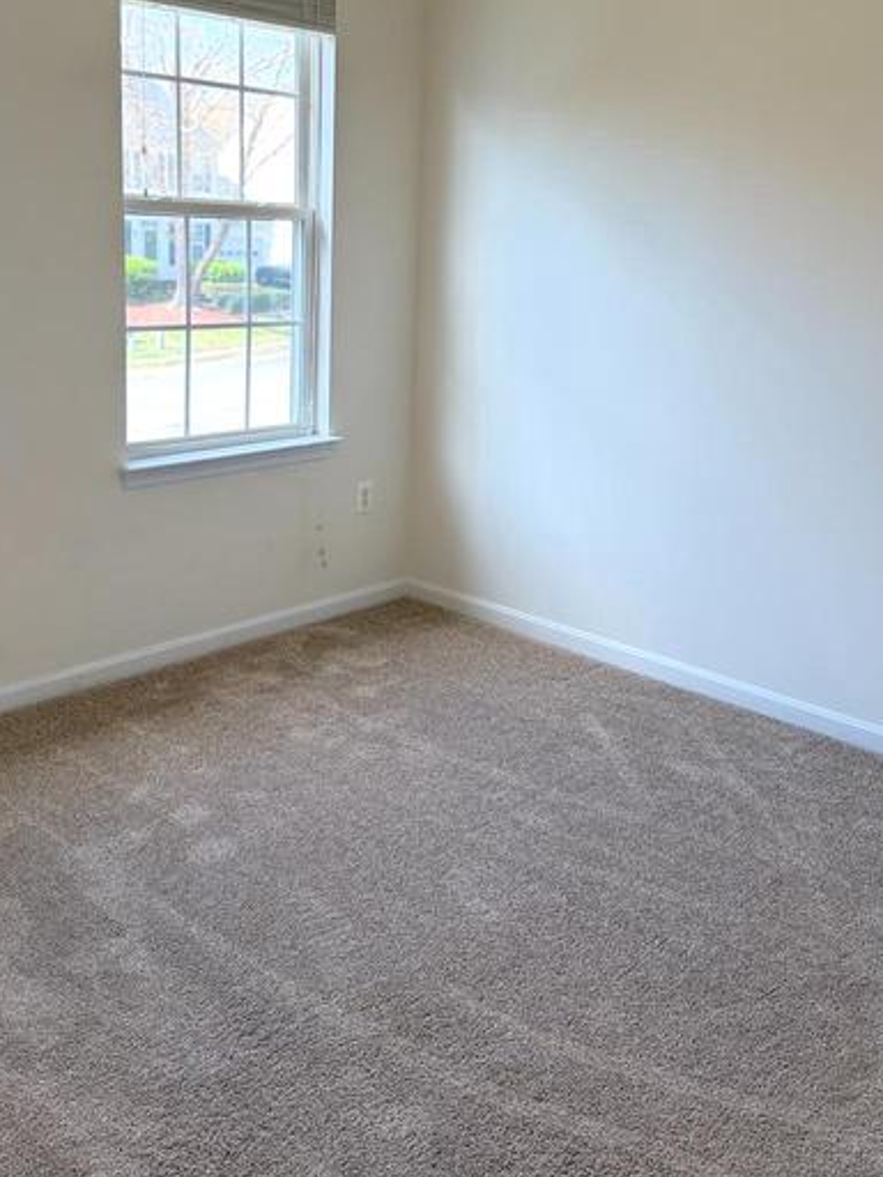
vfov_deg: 50.7
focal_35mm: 36
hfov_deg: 39.6
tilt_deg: -10.5
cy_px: 423
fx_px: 1224
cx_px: 460
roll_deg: -1.9
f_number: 1.78
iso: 100
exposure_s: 1/571
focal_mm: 6.76
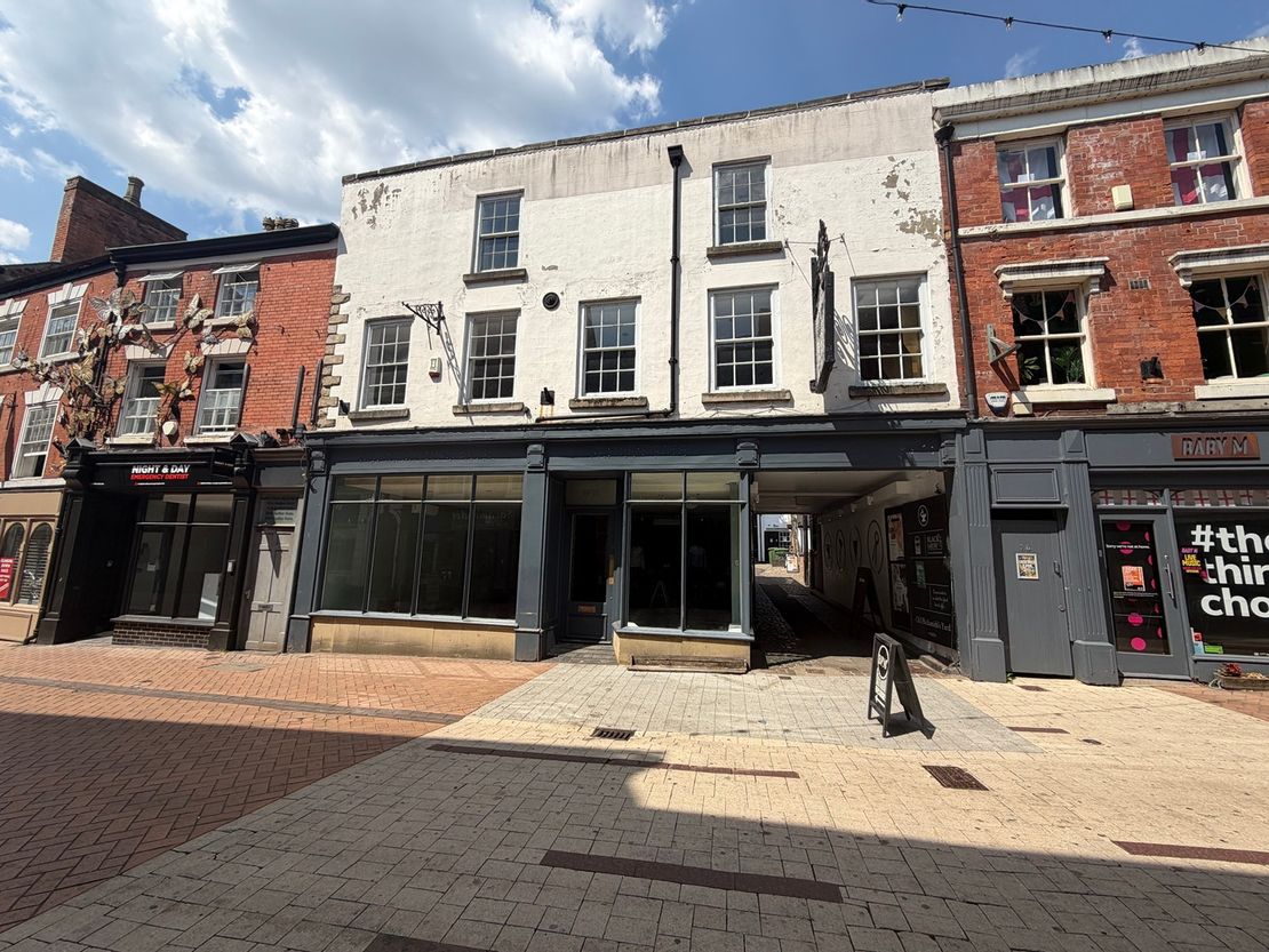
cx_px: 634
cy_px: 476
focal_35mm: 14
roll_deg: -0.3
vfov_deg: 85.7
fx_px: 513
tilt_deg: +9.6
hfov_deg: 102.1
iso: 20
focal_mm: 2.22
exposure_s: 1/955
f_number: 2.2
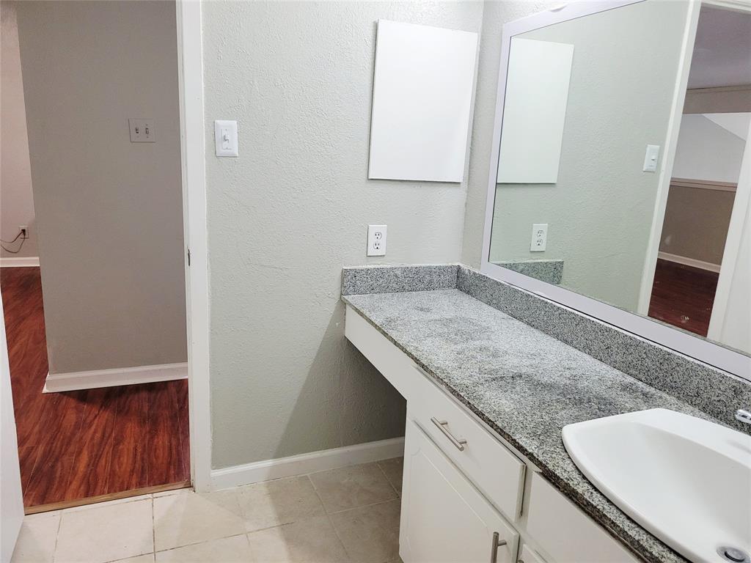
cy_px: 282
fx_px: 564
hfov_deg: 67.3
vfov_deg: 53.1
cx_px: 376
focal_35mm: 26
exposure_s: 1/120
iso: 320
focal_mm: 5.4
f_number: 1.8
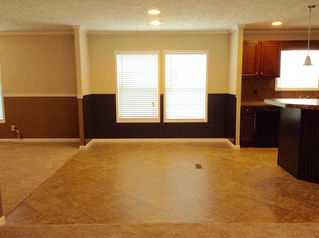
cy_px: 119
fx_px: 304
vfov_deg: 42.8
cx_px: 160
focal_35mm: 33
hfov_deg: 55.4
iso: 160
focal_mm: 3.3
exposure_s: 1/24
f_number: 2.4
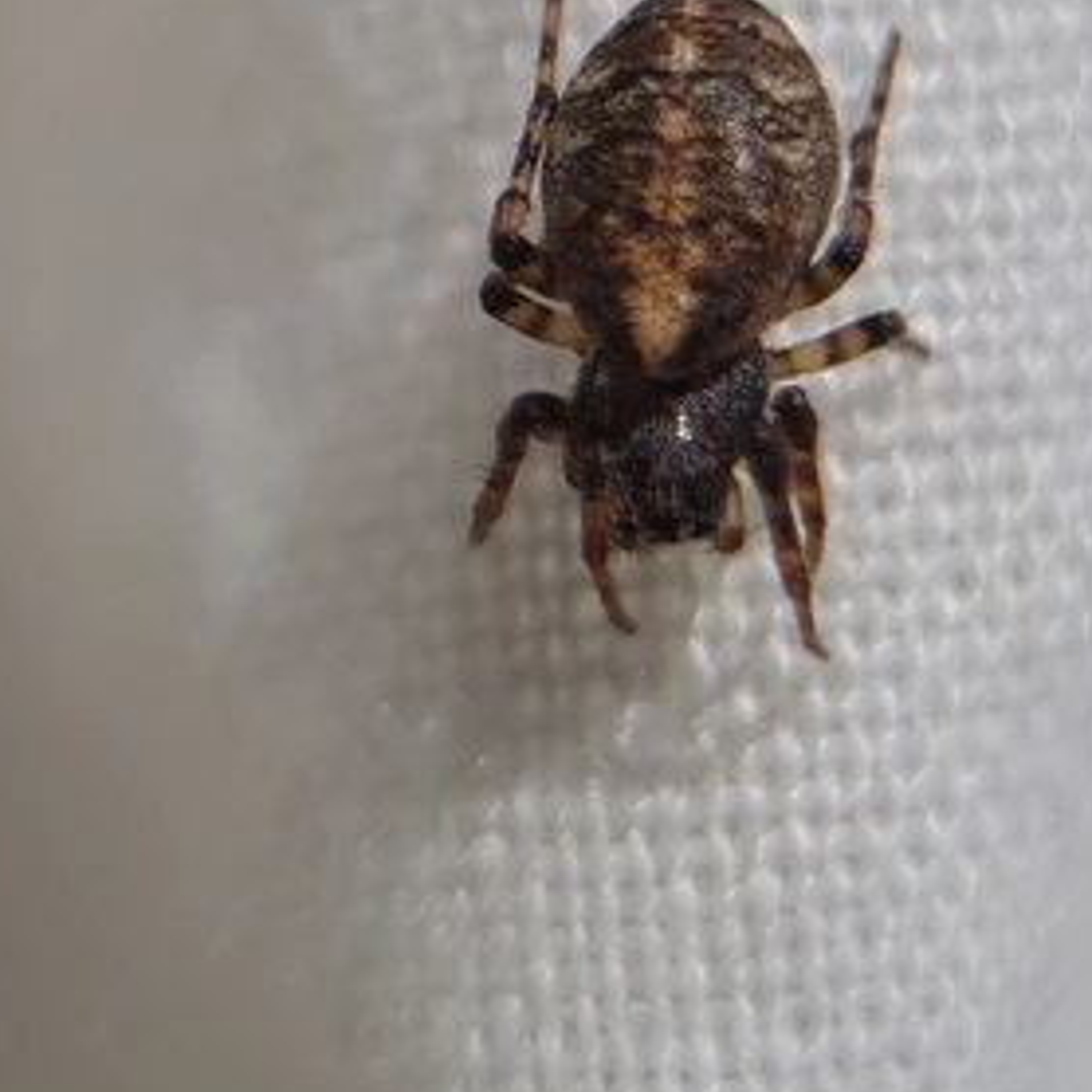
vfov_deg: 31.8
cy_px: 330
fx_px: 1892
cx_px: 640
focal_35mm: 53
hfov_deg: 32.1
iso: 50
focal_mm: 5.4
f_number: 1.8
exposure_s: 1/5000
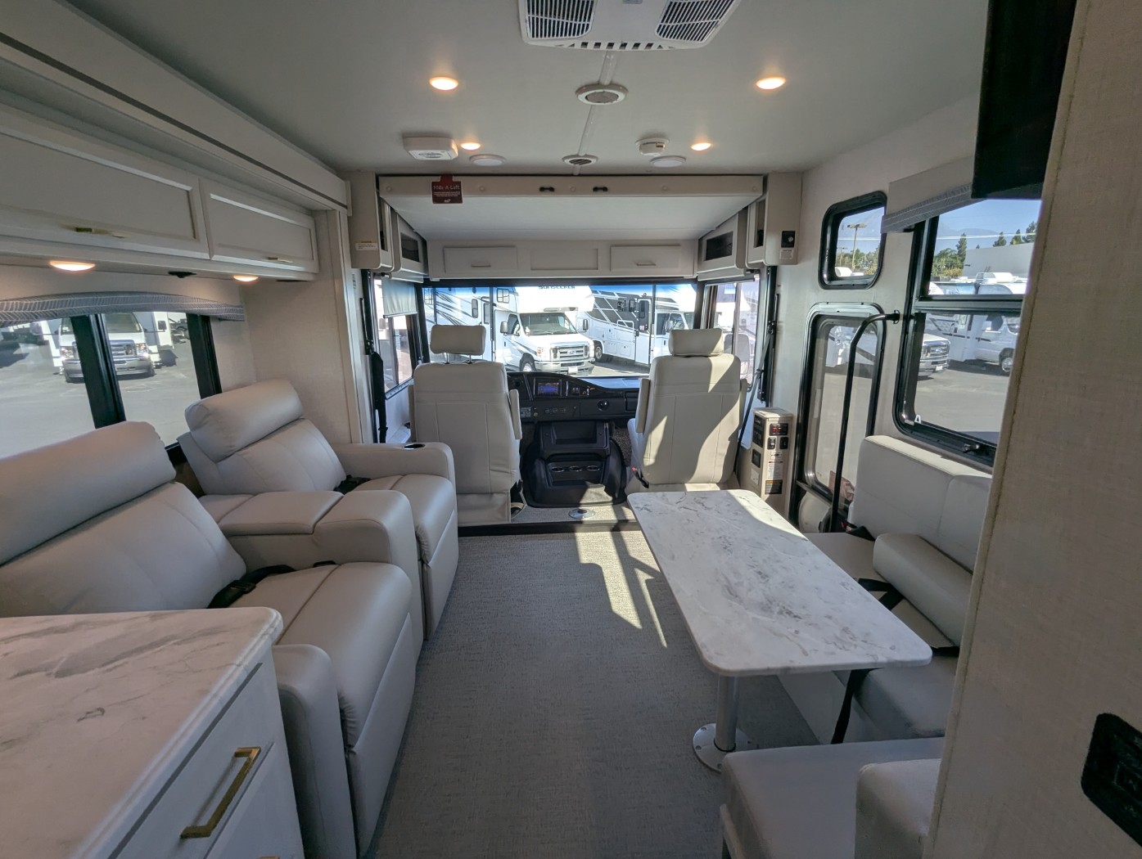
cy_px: 430
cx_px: 571
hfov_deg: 94.4
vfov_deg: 78.2
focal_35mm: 16
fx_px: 529
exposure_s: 1/317
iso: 68
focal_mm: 2.35
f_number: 2.2
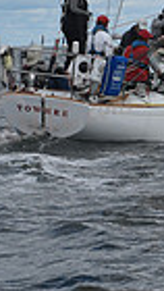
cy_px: -214
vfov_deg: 6.9
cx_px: 240
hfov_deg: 4.0
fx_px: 2345
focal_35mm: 304
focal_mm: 70
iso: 250
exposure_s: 1/800
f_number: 11
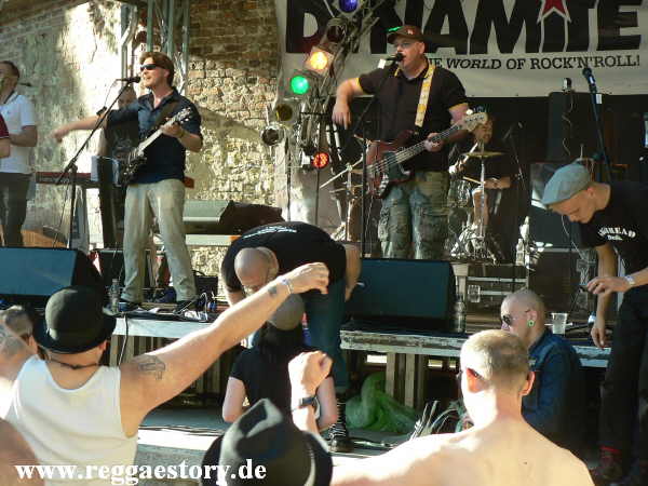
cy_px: 243
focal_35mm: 87
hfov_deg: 22.5
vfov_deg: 17.0
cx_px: 324
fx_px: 1629
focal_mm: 14.9
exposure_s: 1/80
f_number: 3.2
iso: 64
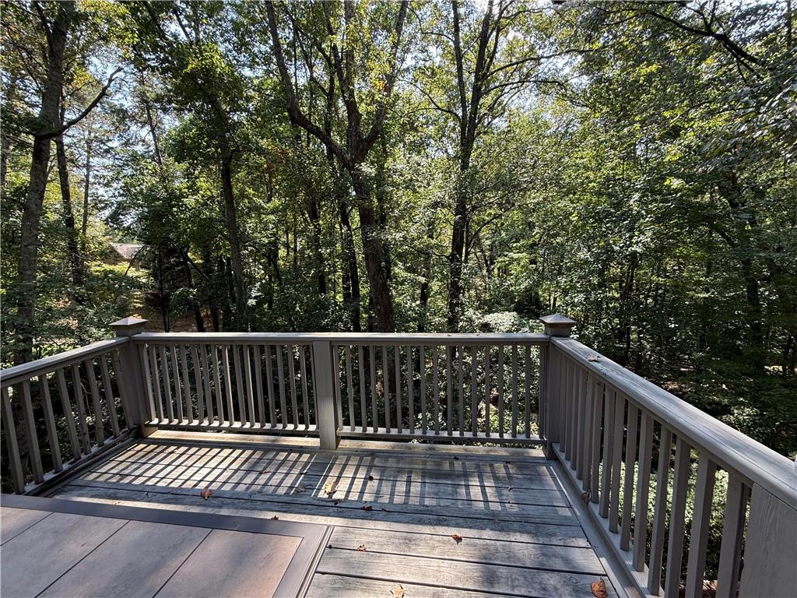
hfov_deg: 102.1
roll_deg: +1.3
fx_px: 322
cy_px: 299
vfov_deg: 85.7
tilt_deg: -6.4
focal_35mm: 14
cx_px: 398
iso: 64
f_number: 2.2
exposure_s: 1/120
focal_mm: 2.22
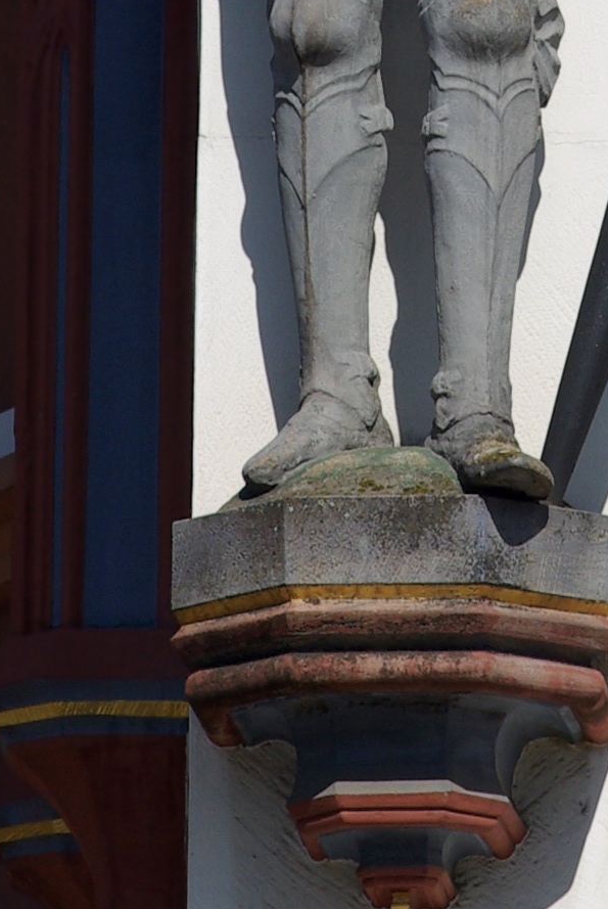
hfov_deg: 1.6
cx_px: 661
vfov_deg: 2.5
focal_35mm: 836
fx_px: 21120
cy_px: -219
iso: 100
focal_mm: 128
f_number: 16
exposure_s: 1/350
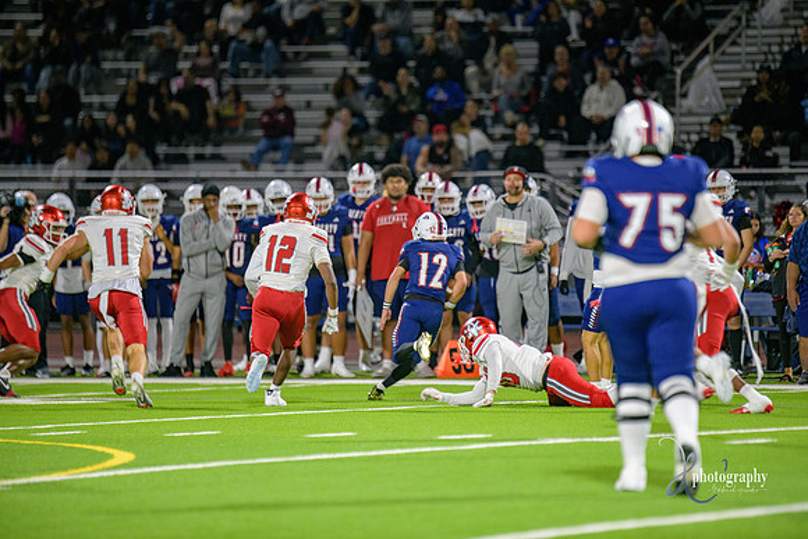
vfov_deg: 4.6
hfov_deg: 6.9
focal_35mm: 300
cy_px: 270
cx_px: 404
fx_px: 6735
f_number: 2.8
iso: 2000
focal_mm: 300
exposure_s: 1/250
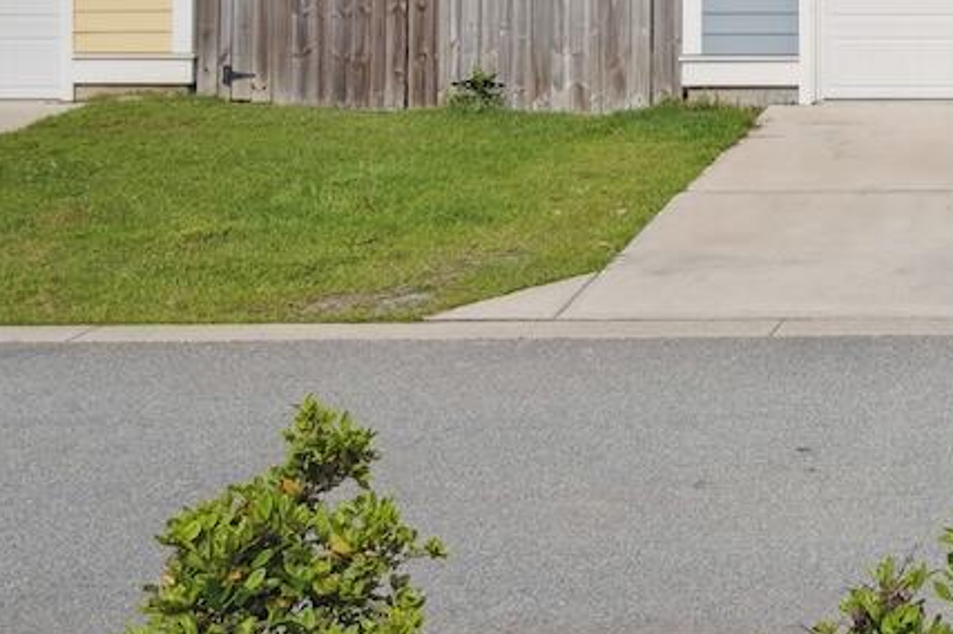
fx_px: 1984
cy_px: -191
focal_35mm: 75
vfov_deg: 17.1
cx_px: 1161
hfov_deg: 24.4
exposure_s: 1/1800
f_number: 5.6
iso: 125
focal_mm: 16.6
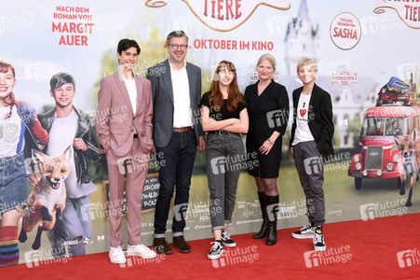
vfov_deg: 33.4
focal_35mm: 40
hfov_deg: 48.5
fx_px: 466
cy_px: 140
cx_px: 210
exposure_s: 1/160
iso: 400
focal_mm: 40
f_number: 6.3
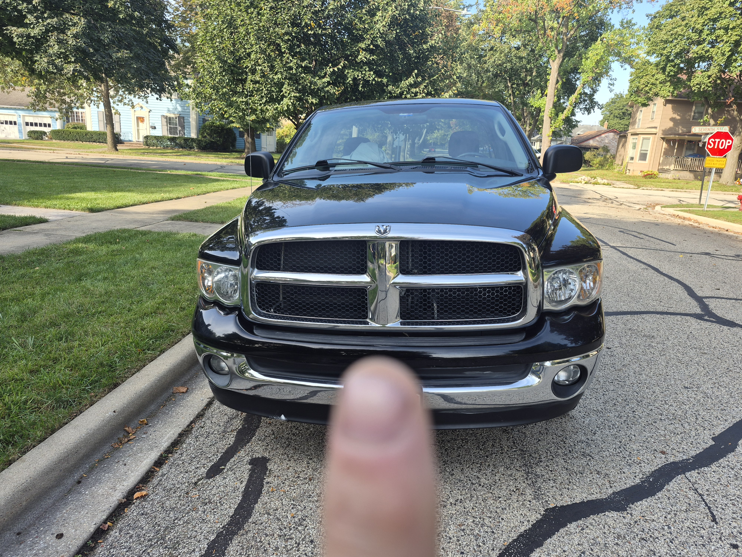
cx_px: 371
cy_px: 278
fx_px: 493
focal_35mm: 23
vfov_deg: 58.9
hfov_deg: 73.9
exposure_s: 1/331
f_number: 1.8
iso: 25
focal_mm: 5.4
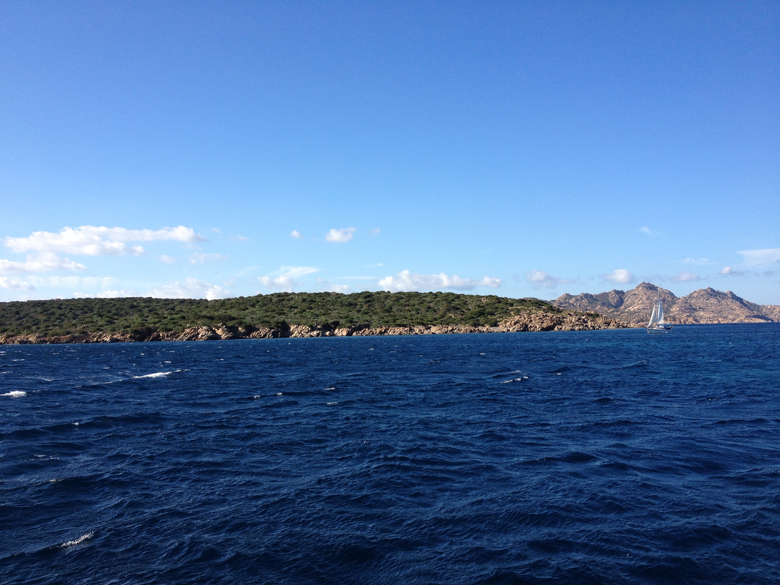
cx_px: 390
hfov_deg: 52.6
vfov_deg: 40.7
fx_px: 789
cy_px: 292
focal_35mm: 35
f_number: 2.4
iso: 64
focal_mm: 4.28
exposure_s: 1/1314
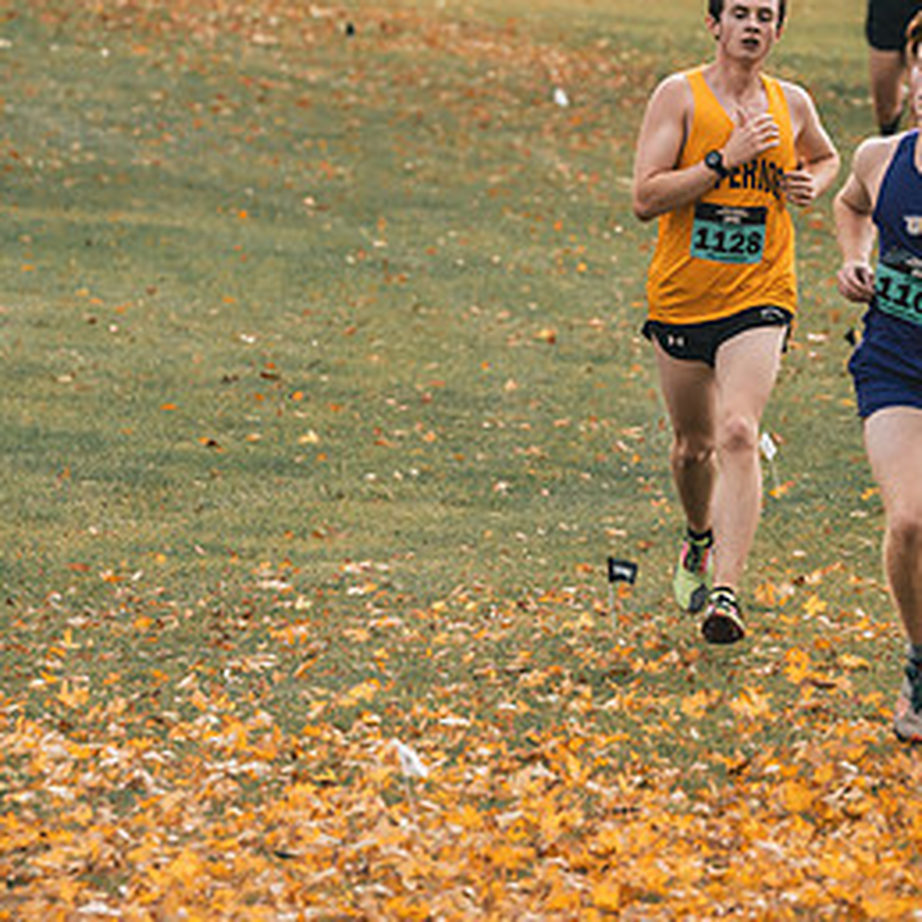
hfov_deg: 3.5
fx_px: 15278
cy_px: 279
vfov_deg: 3.5
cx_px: 538
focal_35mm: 507
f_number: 6.3
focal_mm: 264
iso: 400
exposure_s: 1/1000
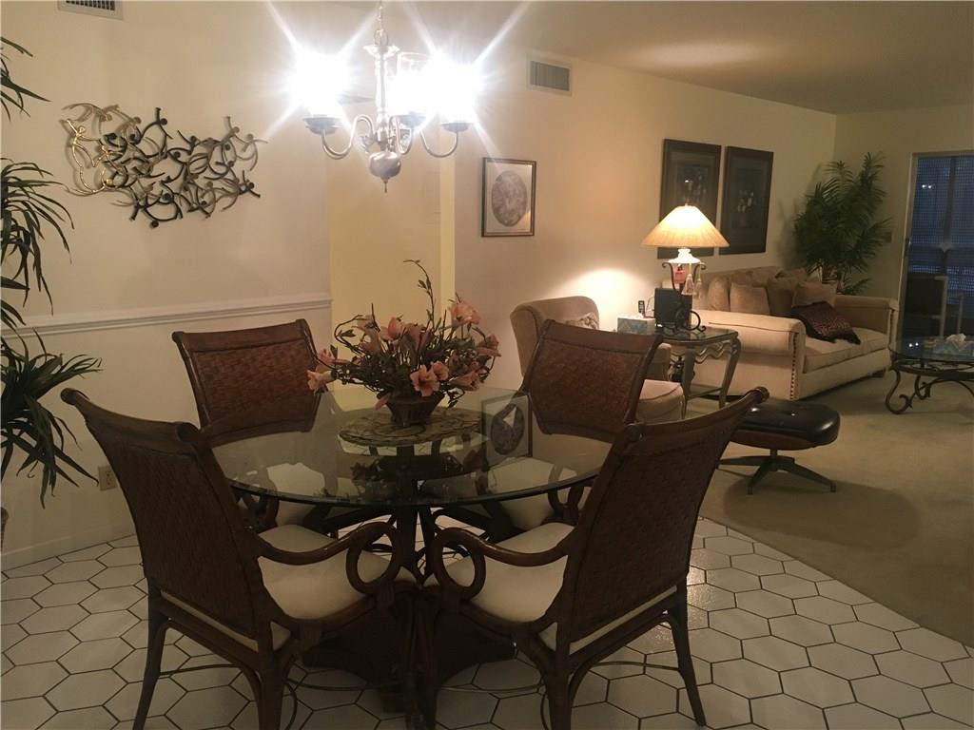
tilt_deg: -10.2
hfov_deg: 61.7
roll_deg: -1.1
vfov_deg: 48.2
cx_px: 487
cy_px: 365
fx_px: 816
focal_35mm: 29
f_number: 2.2
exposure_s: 1/30
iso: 125
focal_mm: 4.15
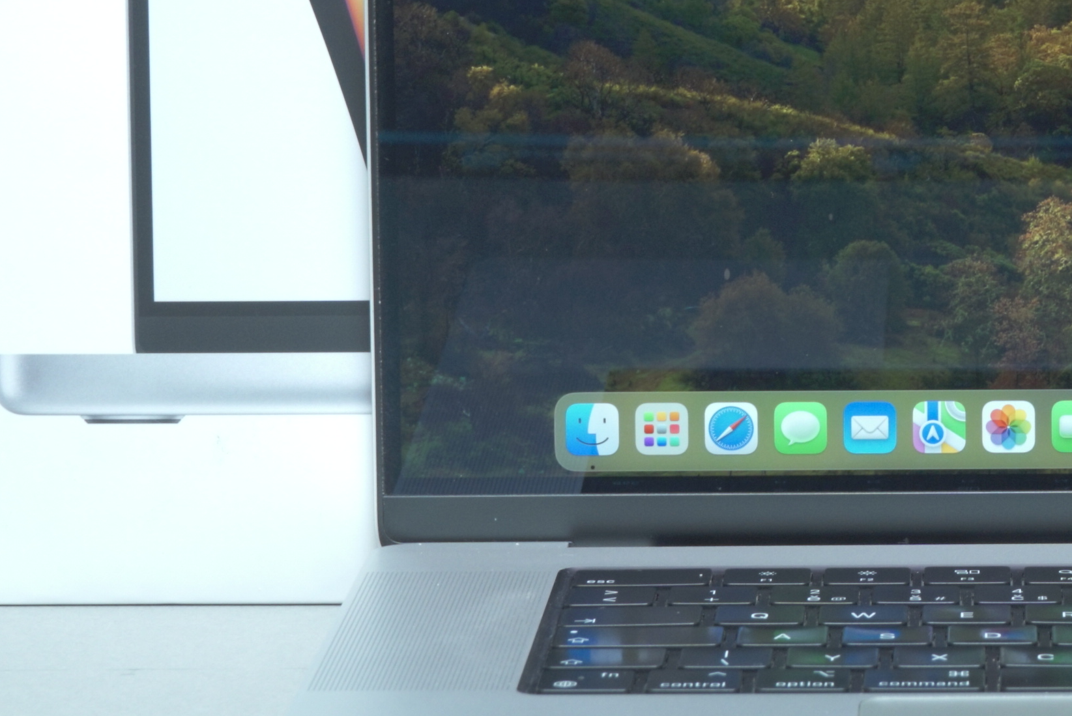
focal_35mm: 201
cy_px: 8
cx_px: 1123
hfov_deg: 10.1
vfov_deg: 6.8
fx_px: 5989
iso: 320
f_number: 9
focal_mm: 52
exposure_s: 1/25
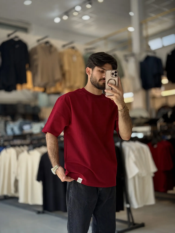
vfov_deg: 39.7
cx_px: 88
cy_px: 116
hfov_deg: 30.3
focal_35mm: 48
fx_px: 324
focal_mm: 6.76
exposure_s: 1/337
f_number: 1.78
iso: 64
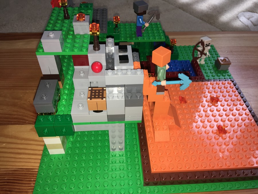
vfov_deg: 48.2
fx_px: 216
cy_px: 97
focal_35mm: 29
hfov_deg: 61.7
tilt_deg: -45.1
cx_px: 129
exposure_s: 1/58
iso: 25
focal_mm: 4.15
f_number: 2.2
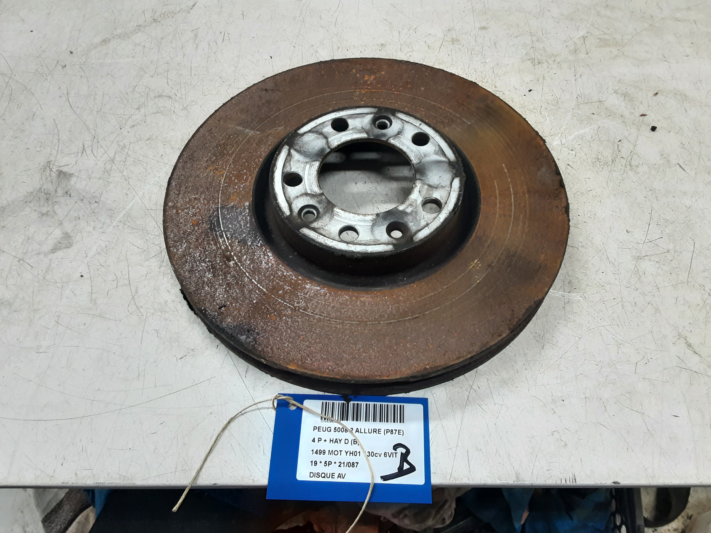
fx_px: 555
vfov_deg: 51.4
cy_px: 266
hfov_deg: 65.3
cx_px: 356
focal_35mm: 27
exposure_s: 1/50
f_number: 1.9
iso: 100
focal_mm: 2.91
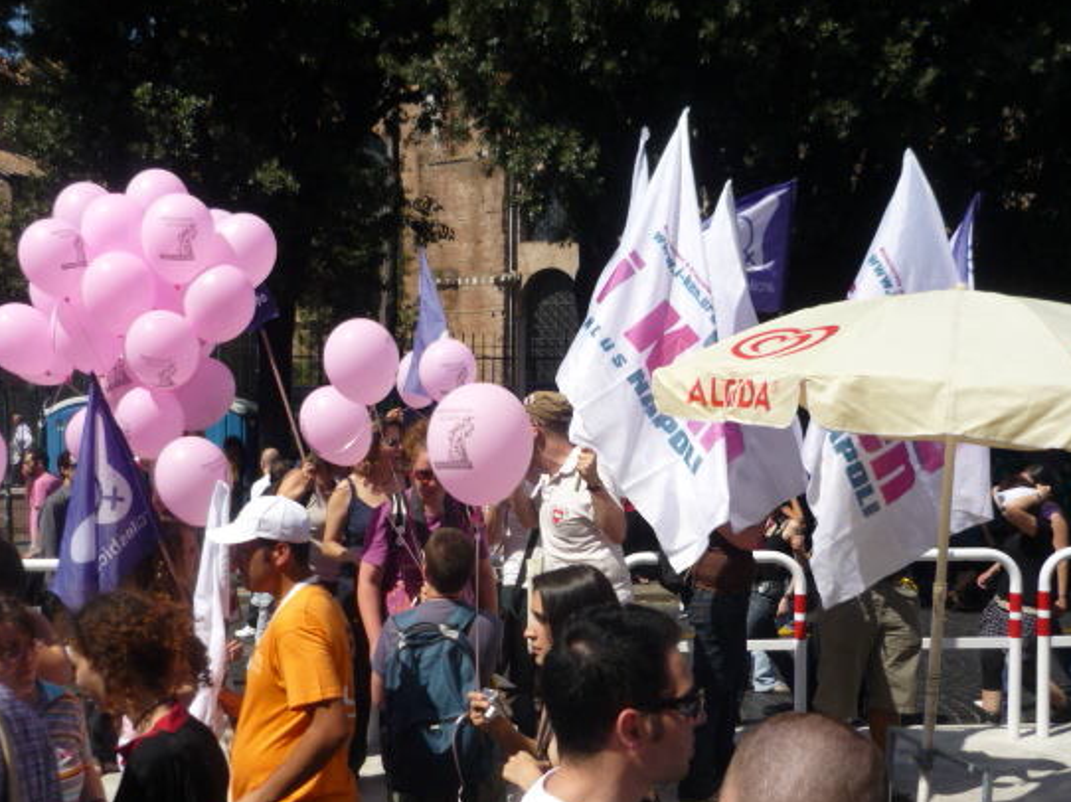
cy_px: 464
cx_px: 522
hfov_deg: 47.9
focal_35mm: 39
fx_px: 1206
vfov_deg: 36.7
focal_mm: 5.5
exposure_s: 1/250
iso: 100
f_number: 8
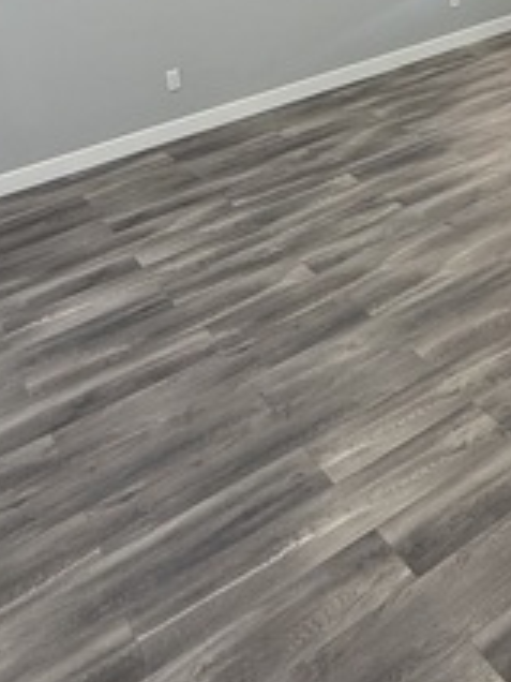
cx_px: 344
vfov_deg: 38.1
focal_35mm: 44
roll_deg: +5.8
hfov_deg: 32.6
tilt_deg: -12.7
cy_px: -5
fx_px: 866
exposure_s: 1/120
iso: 125
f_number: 2.2
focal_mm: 2.22
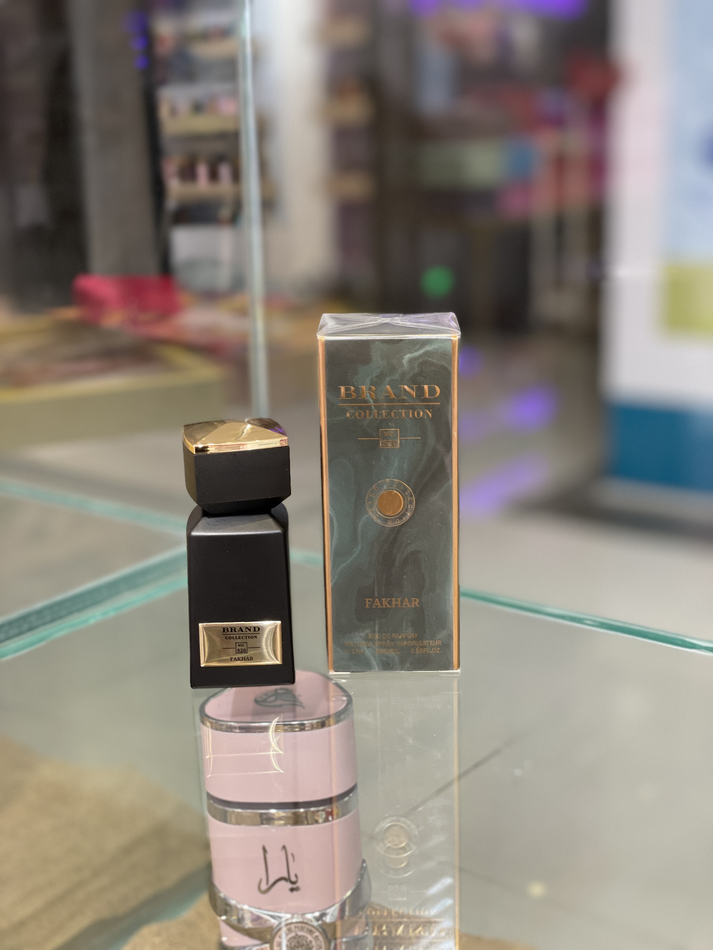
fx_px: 1428
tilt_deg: -13.9
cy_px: 475
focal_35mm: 52
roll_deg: +1.4
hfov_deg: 28.0
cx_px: 356
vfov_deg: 36.8
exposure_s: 1/100
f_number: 2
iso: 250
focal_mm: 6
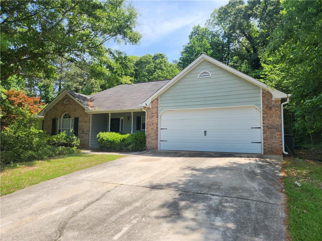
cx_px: 161
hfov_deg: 73.9
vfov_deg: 58.9
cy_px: 120
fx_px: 214
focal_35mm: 23
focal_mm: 5.4
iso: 20
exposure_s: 1/1016
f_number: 1.8
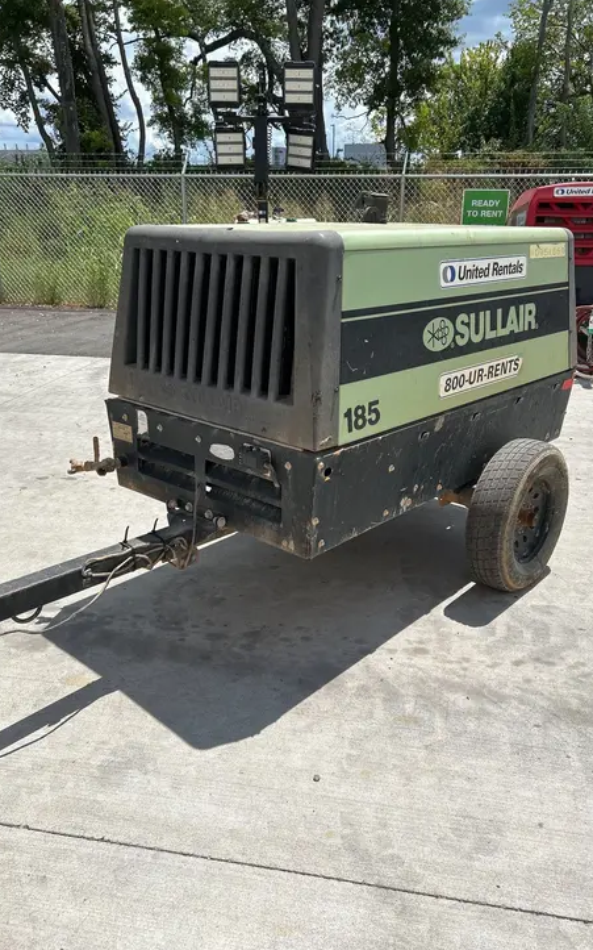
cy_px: 477
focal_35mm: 28
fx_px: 724
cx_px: 312
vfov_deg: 66.5
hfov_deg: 44.5
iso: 50
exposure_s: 1/5076
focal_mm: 5.7
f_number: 1.5
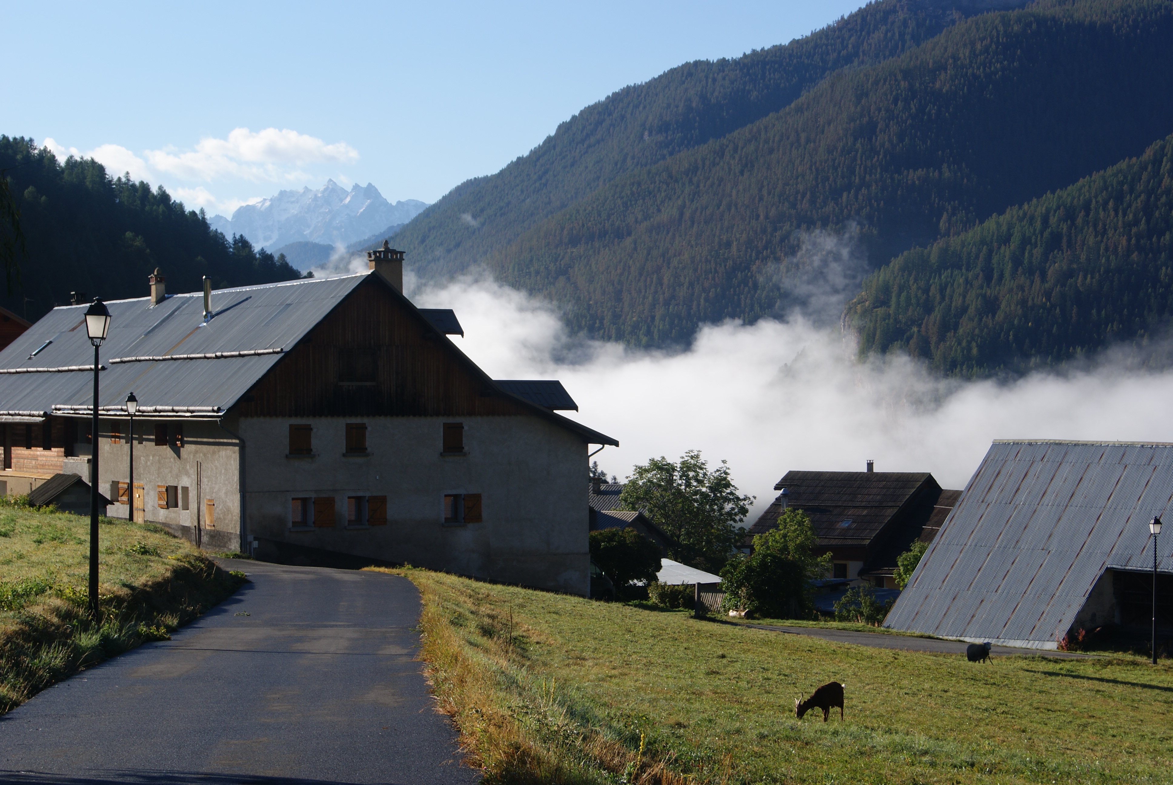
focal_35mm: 82
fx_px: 2691
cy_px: 392
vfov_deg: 16.6
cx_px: 586
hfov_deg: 24.6
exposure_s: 1/125
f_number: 11
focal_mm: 55
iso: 100
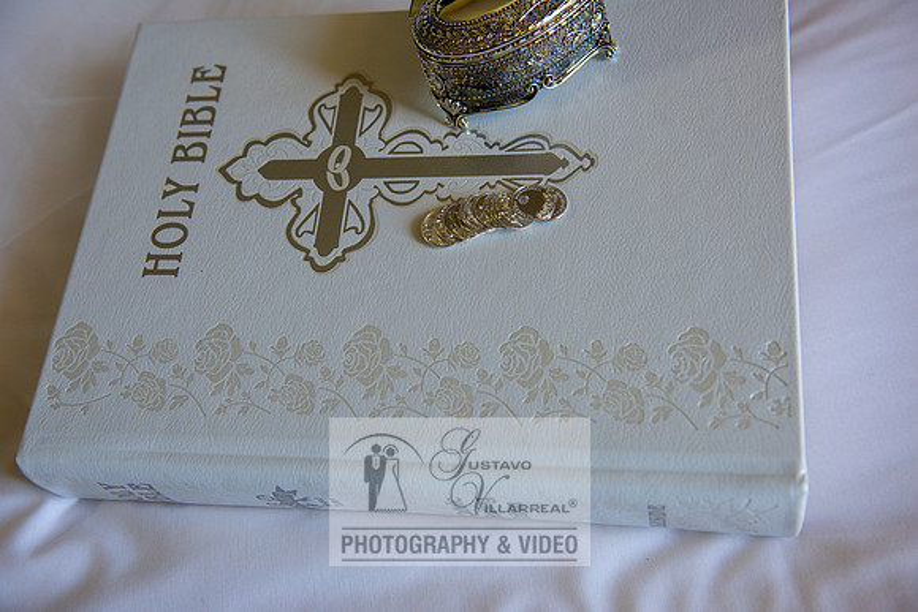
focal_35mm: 42
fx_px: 1071
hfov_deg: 46.4
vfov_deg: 31.9
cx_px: 459
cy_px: 306
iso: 500
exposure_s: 1/125
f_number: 5
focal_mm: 42
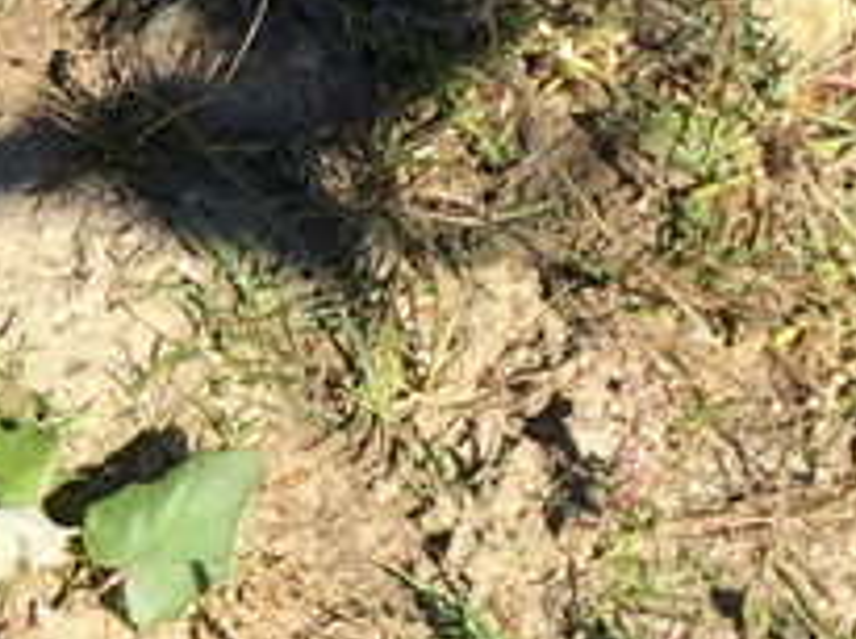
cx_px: -1121
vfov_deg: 7.8
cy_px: 234
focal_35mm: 189
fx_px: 4665
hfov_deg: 9.5
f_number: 2.2
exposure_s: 1/845
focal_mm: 4.15
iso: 25
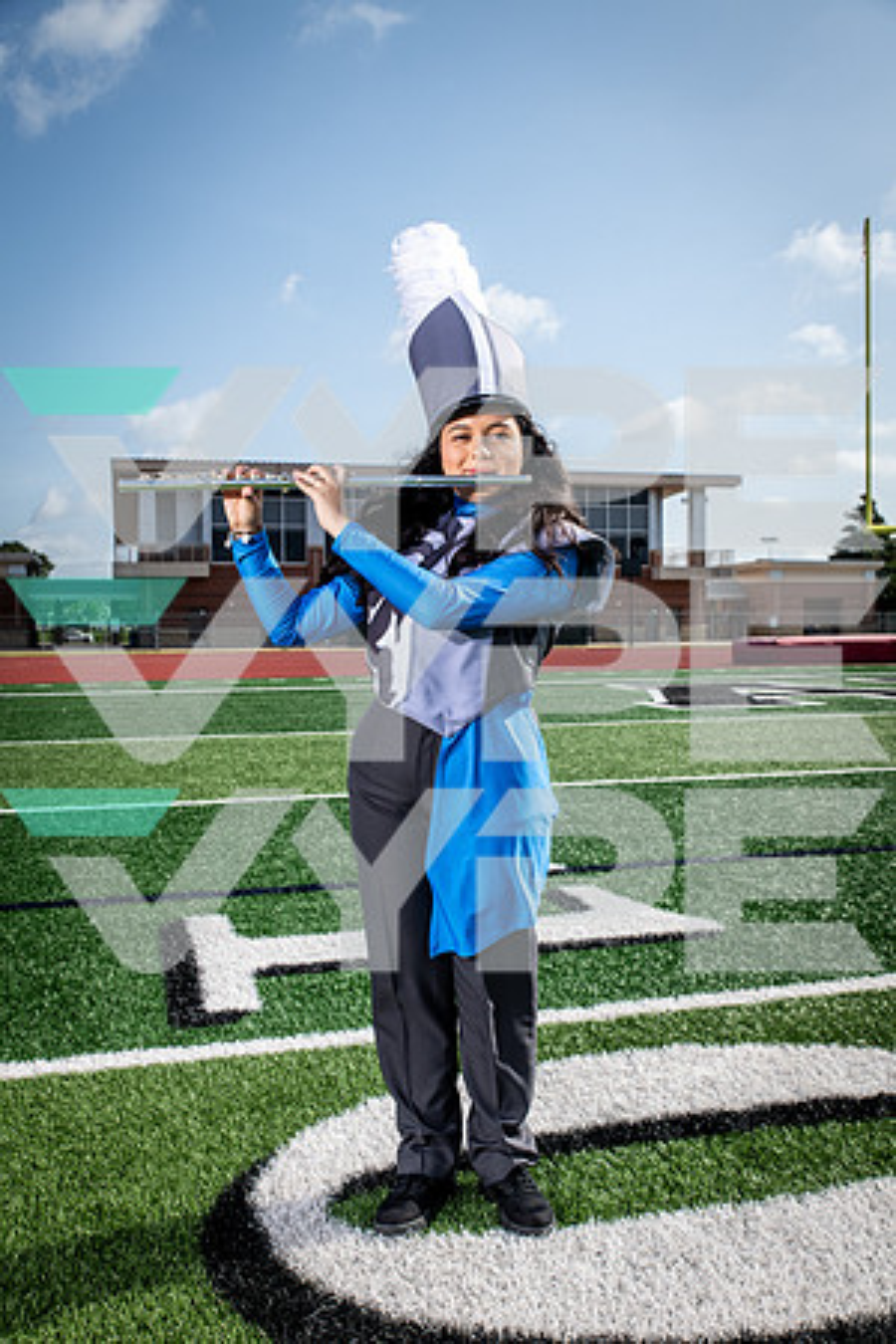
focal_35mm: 34
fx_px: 1269
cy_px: 672
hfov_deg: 38.9
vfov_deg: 55.8
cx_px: 448
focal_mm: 34
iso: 125
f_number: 7.1
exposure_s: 1/400
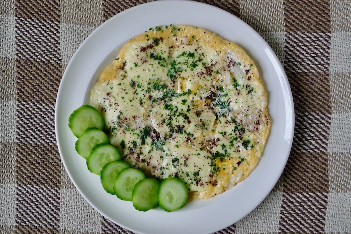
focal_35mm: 32
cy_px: 117
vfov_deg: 41.1
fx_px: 312
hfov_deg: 58.7
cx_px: 176
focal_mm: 6.8
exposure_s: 1/60
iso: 320
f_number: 2.2
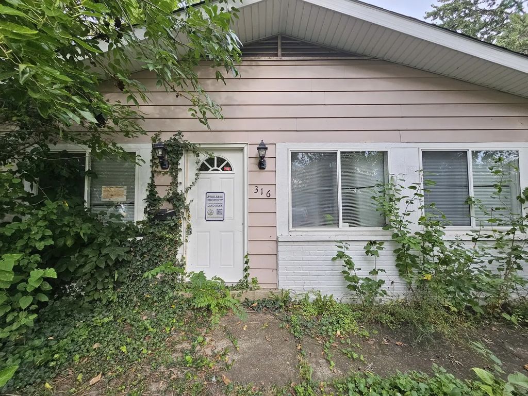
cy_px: 198
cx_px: 264
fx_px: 198
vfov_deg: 89.9
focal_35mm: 13
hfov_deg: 106.2
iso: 100
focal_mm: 2.2
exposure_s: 1/359
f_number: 2.2
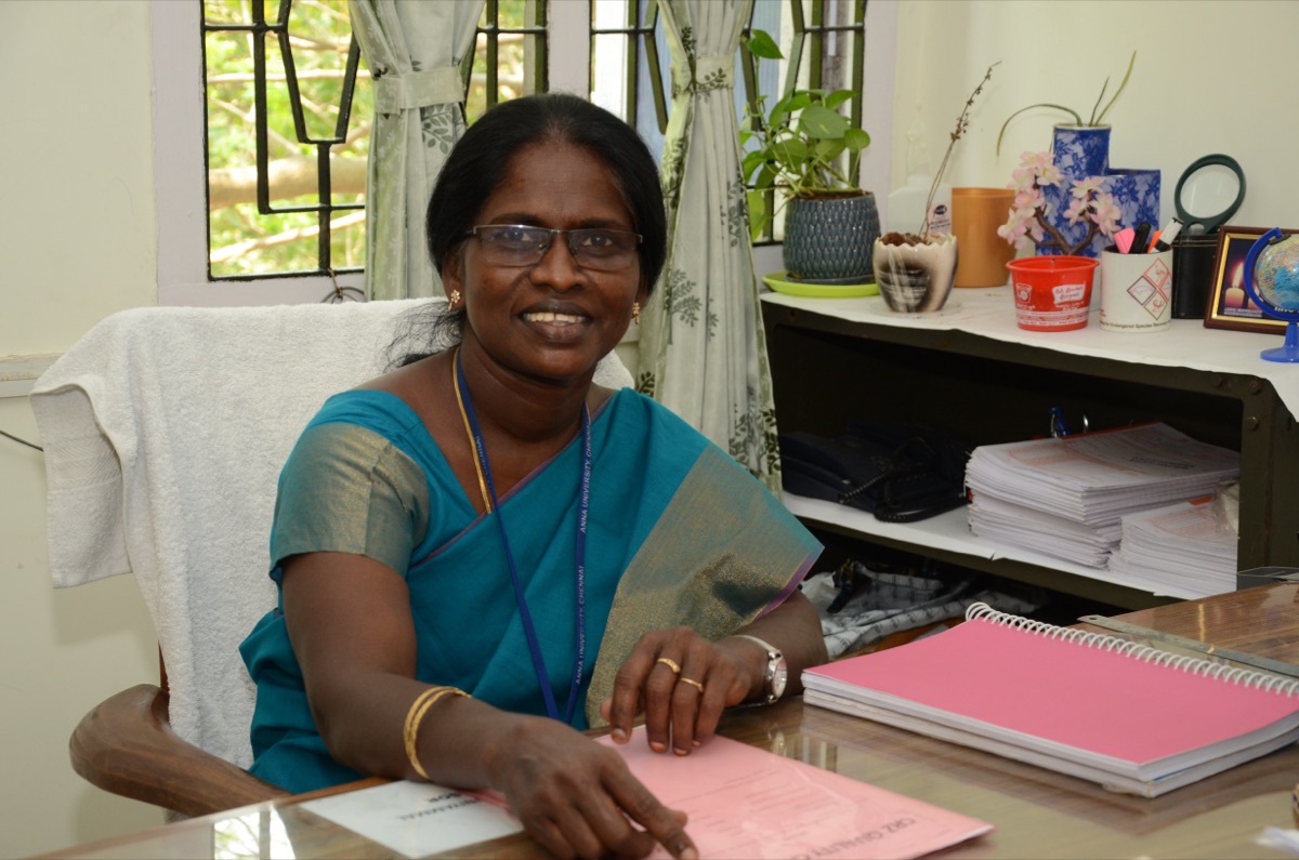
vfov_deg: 20.1
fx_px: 2431
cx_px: 650
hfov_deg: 29.9
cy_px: 430
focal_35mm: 68
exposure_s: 1/125
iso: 500
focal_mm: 45
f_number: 5
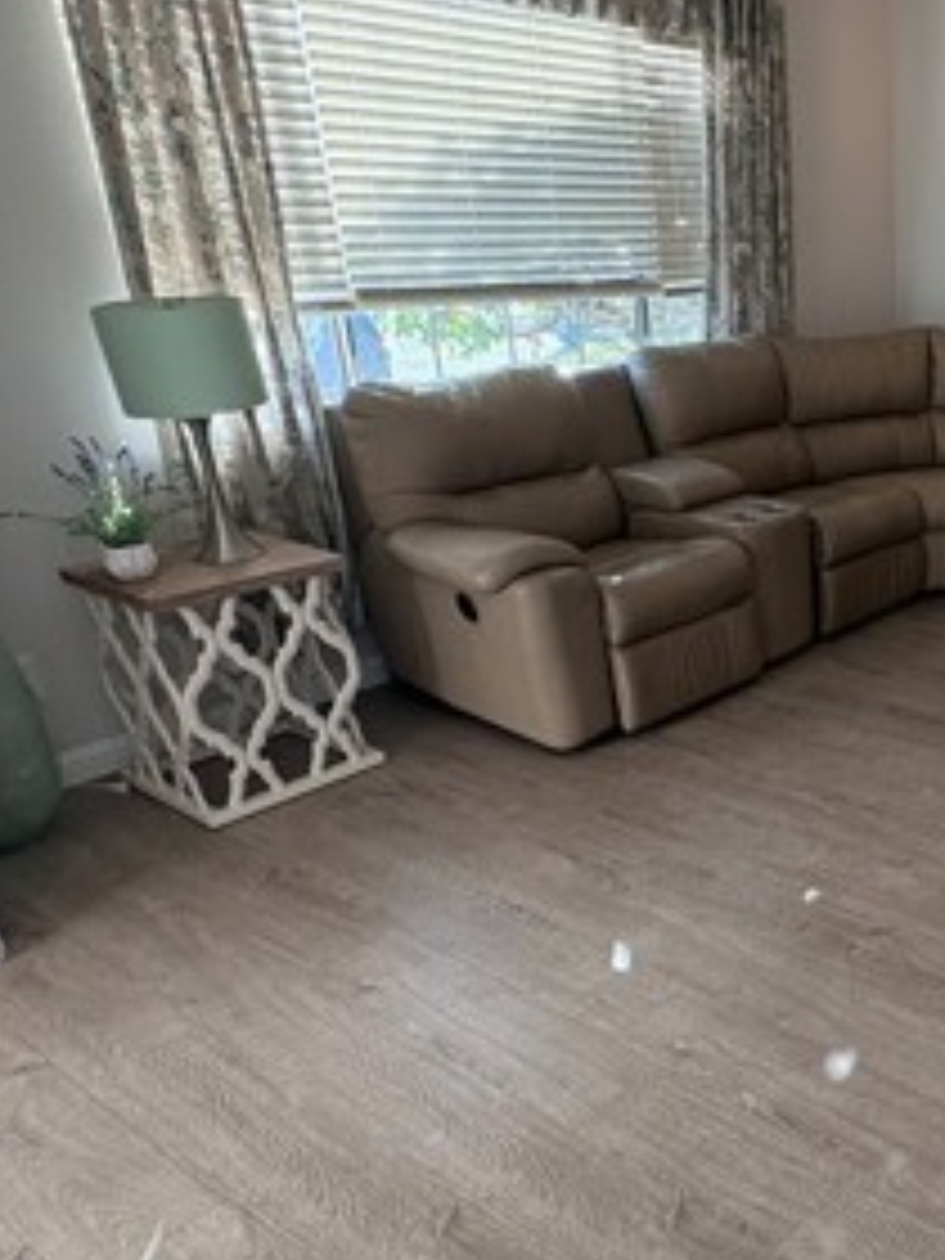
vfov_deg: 56.6
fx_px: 1165
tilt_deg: -23.7
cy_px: 716
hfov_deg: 38.9
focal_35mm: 32
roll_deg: -0.6
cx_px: 954
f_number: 2.2
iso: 200
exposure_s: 1/120
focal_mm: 2.22
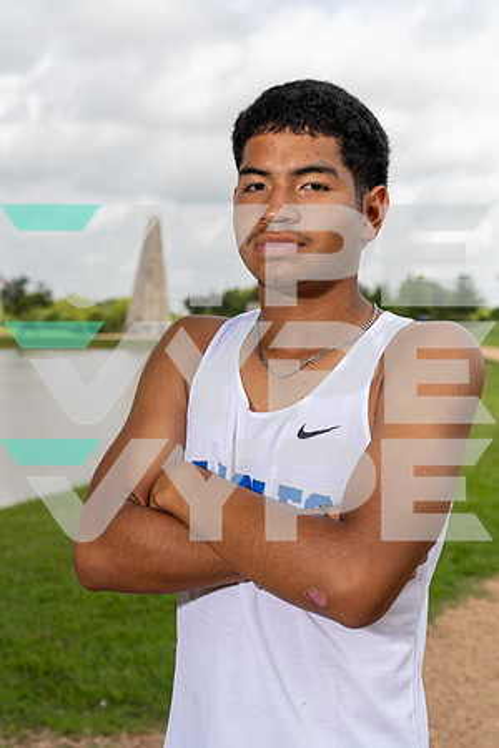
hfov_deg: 25.1
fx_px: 1123
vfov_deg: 36.9
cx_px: 250
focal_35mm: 54
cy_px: 374
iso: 100
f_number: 6.3
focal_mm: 54
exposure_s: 1/250
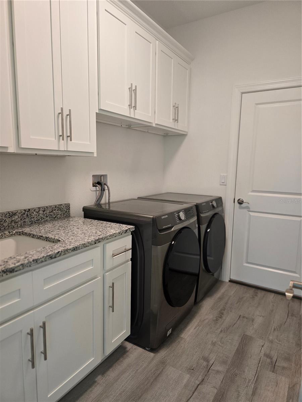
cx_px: 151
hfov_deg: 58.9
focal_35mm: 23
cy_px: 201
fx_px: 268
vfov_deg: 73.9
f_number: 1.7
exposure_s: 1/120
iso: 250
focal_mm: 6.3
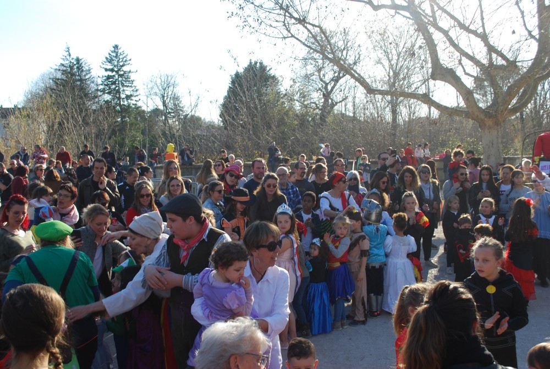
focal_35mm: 36
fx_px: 551
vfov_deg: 37.0
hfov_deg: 53.0
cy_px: 184
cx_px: 275
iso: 100
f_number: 6.3
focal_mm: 24
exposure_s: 1/125
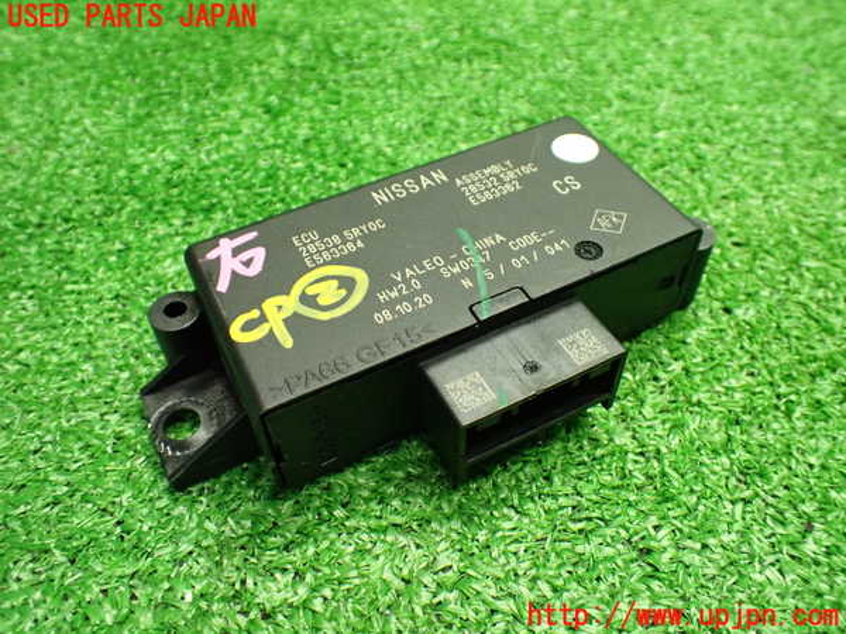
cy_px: 317
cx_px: 423
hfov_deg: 60.0
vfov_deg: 46.8
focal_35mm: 30
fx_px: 733
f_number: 2.3
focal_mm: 5.4
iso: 800
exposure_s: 1/80
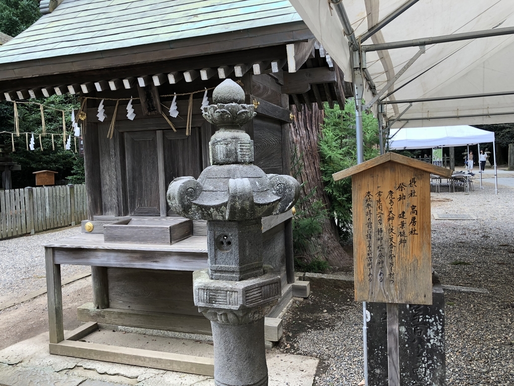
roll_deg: +2.4
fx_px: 416
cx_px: 257
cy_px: 193
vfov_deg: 49.7
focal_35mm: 28
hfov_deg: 63.4
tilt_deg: -3.8
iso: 40
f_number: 1.8
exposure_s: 1/120
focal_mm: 4
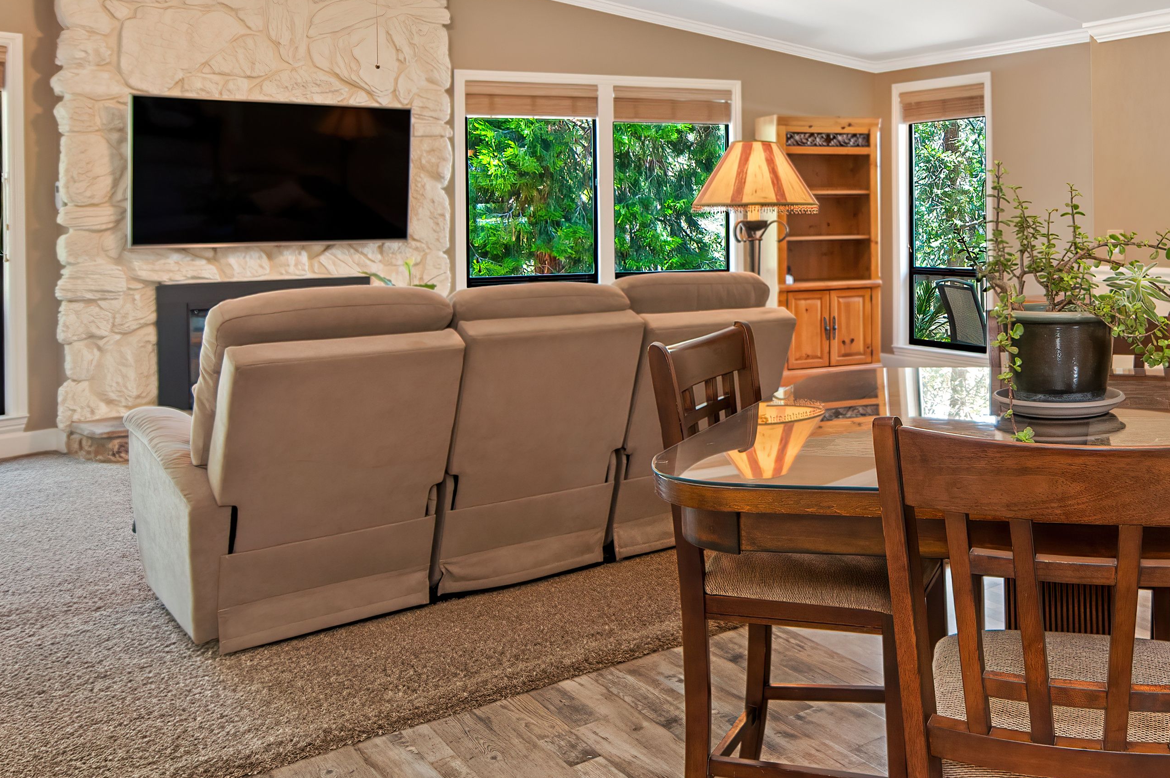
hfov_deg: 55.0
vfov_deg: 39.1
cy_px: 219
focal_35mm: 33
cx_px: 851
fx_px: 1072
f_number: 4
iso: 560
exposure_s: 1/60
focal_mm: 14
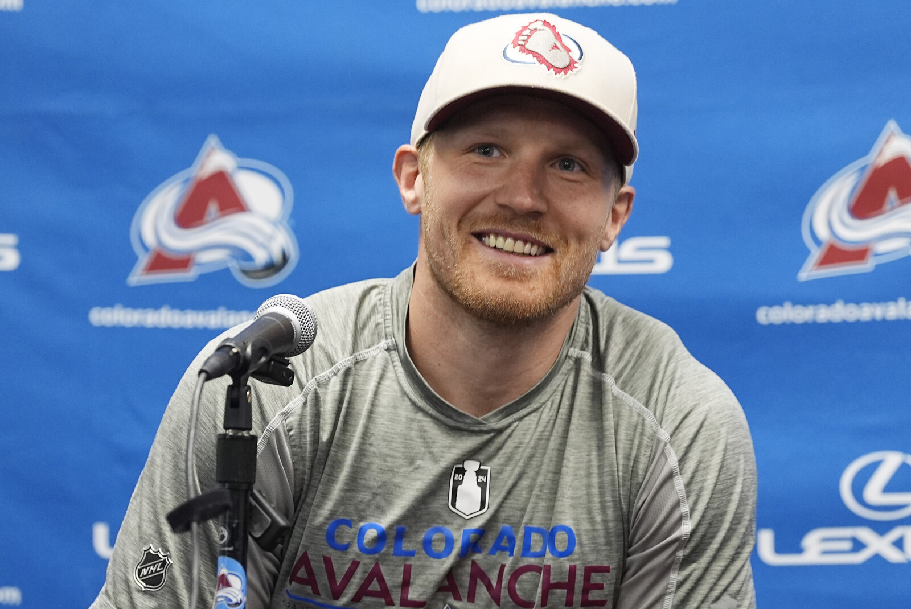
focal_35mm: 232
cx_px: 456
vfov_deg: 5.9
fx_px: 5876
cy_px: 304
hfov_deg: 8.9
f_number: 3.2
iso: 2000
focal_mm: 155
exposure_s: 1/160
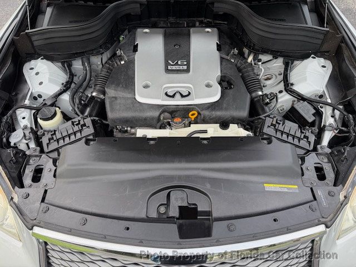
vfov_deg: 56.8
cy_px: 134
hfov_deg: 71.6
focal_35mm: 24
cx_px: 178
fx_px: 247
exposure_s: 1/214
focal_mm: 6.76
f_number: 1.78
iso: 160
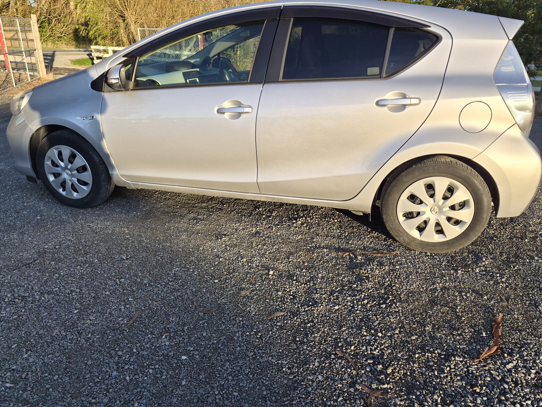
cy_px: 204
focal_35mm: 23
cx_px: 271
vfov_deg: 58.9
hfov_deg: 73.9
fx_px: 360
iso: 80
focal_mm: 5.4
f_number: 1.8
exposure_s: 1/3536
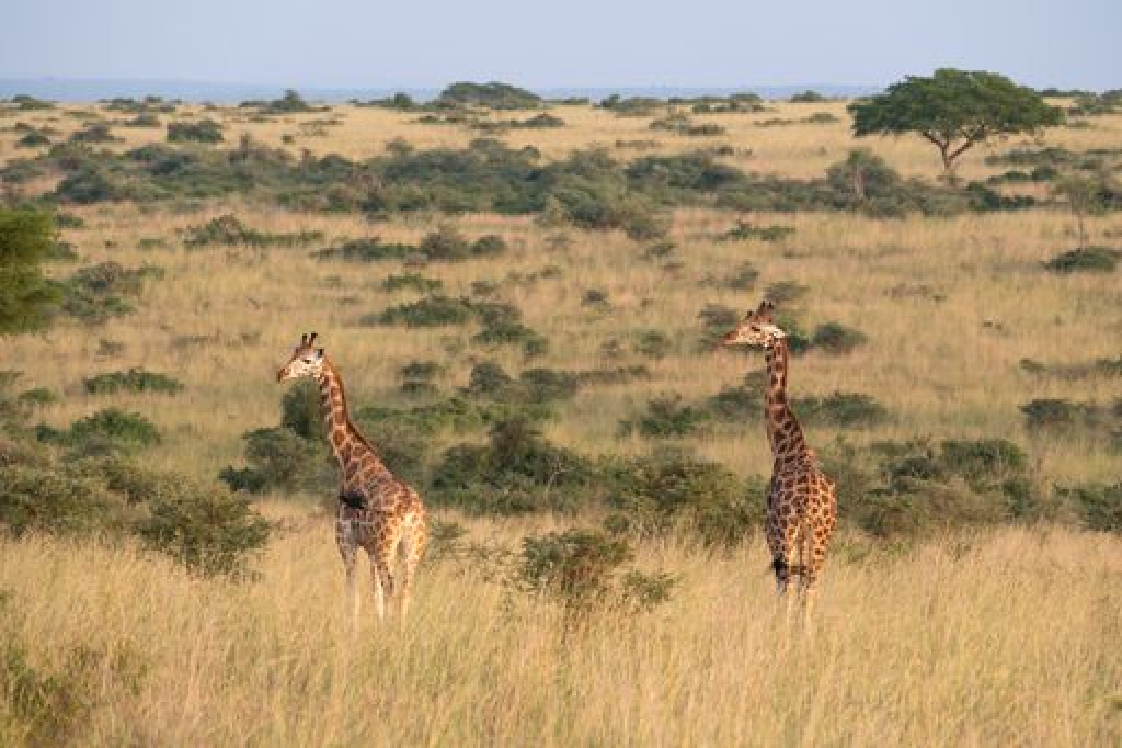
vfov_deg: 5.8
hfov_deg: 8.7
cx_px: 561
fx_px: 7415
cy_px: 374
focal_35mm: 238
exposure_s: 1/125
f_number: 8
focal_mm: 238
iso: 250
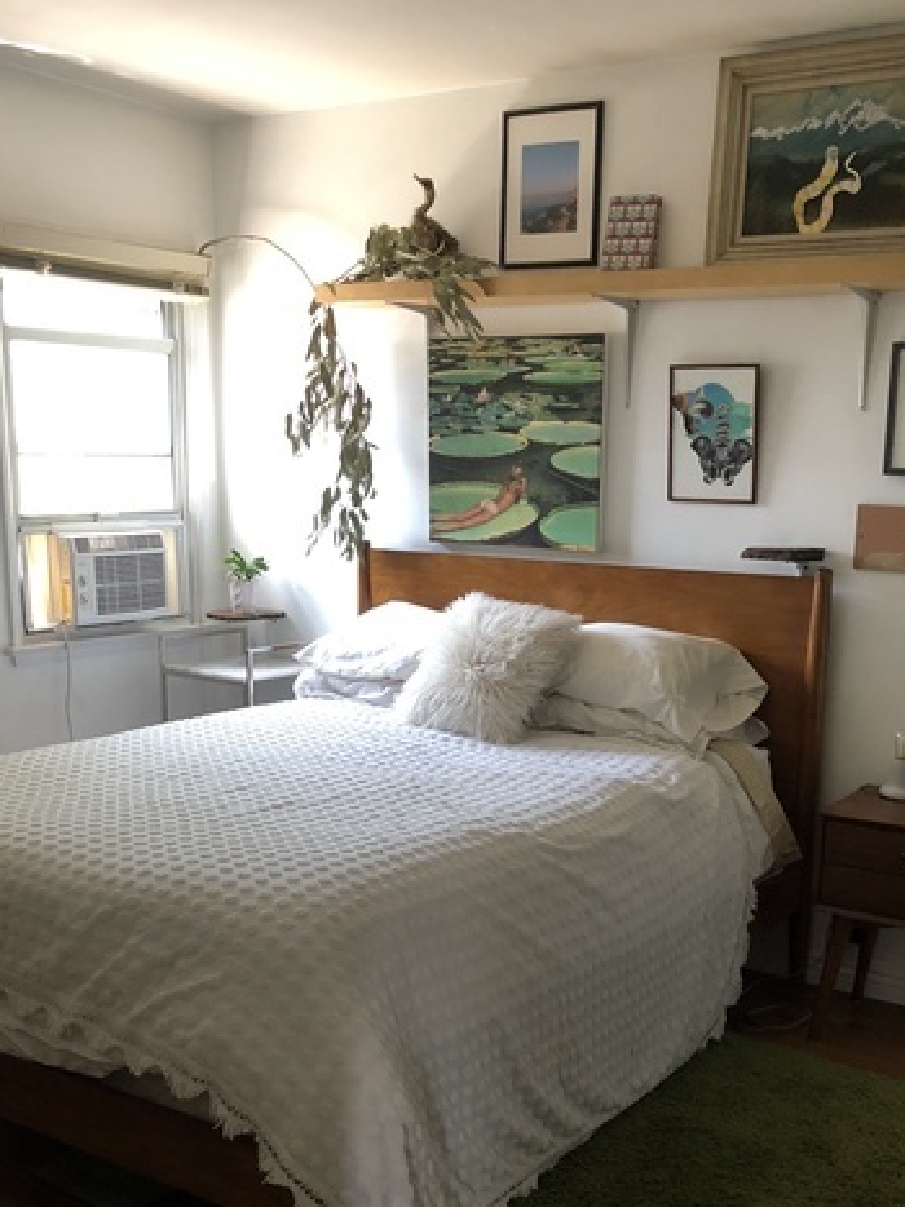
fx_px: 1395
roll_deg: -1.3
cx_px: 507
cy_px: 805
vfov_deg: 46.1
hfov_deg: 35.9
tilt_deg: -13.4
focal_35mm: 40
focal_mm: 3.99
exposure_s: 1/15
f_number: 1.8
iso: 50
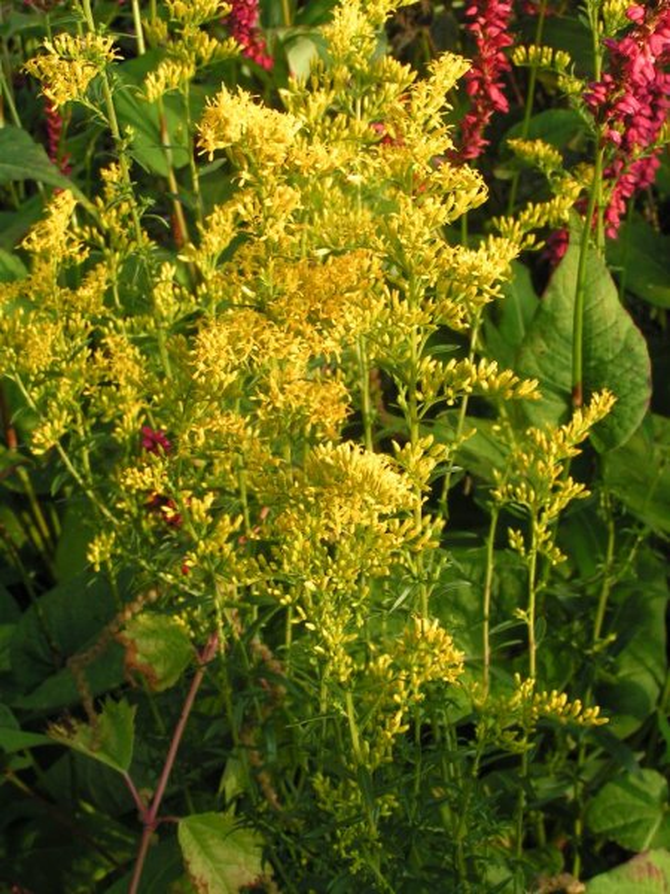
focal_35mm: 63
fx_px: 1626
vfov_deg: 30.7
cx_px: 335
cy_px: 447
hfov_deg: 23.3
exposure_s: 1/80
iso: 50
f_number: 5.6
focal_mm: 9.7
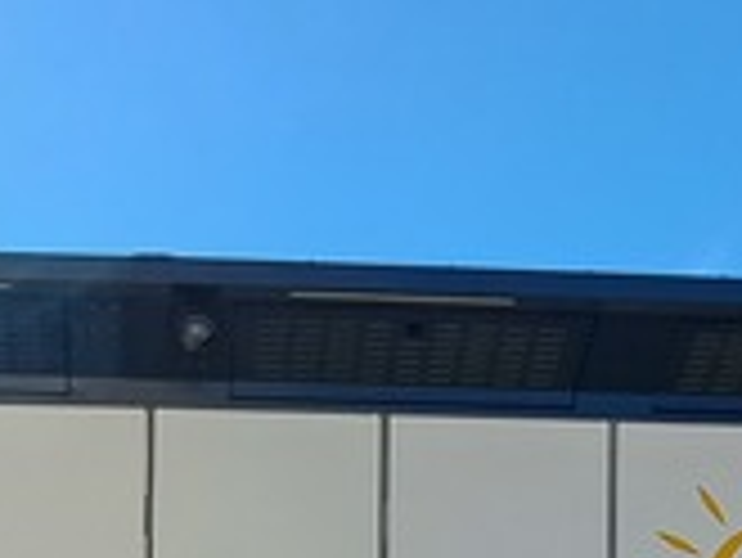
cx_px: 189
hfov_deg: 34.2
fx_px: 1180
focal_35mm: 55
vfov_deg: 22.9
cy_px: 776
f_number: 2.2
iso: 50
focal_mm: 1.74
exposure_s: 1/1374
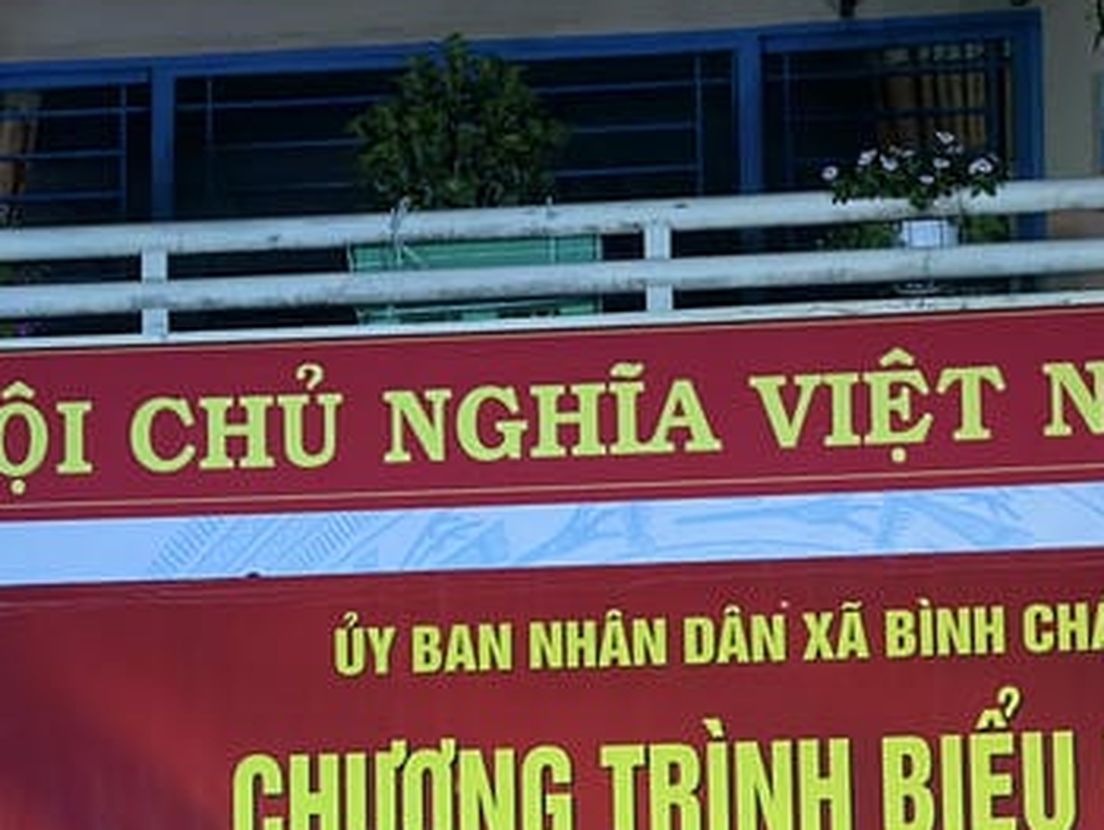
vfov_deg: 10.6
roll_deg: +0.3
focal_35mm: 137
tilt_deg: +10.6
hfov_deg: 14.4
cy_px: 1038
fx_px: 4372
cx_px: 341
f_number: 1.78
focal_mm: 6.86
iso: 125
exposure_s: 1/88
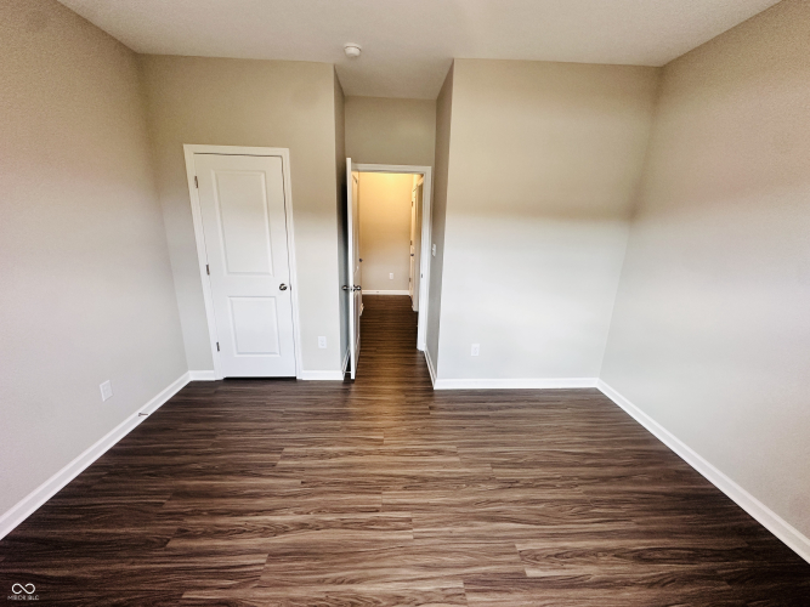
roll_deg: -1.7
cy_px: 304
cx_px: 405
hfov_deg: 102.1
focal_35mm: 14
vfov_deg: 85.7
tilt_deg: -15.1
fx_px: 328
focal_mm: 2.22
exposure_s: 1/120
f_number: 2.2
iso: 250
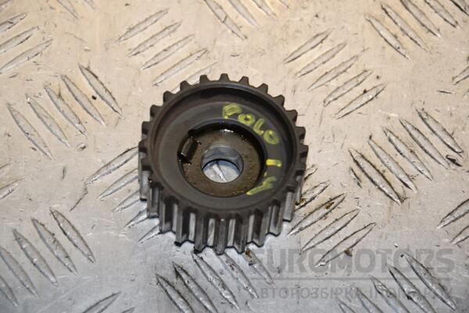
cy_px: 156
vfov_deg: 8.7
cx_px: 234
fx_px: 2052
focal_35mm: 158
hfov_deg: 13.0
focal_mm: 105
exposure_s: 1/200
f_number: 7.1
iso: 800
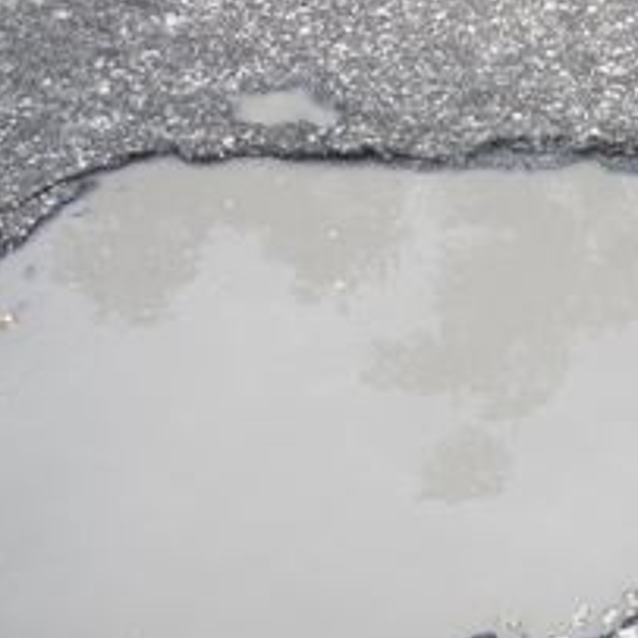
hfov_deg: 22.9
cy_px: 371
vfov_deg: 23.3
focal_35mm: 74
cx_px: 547
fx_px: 1543
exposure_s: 1/160
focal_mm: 6.7
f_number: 3.5
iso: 50
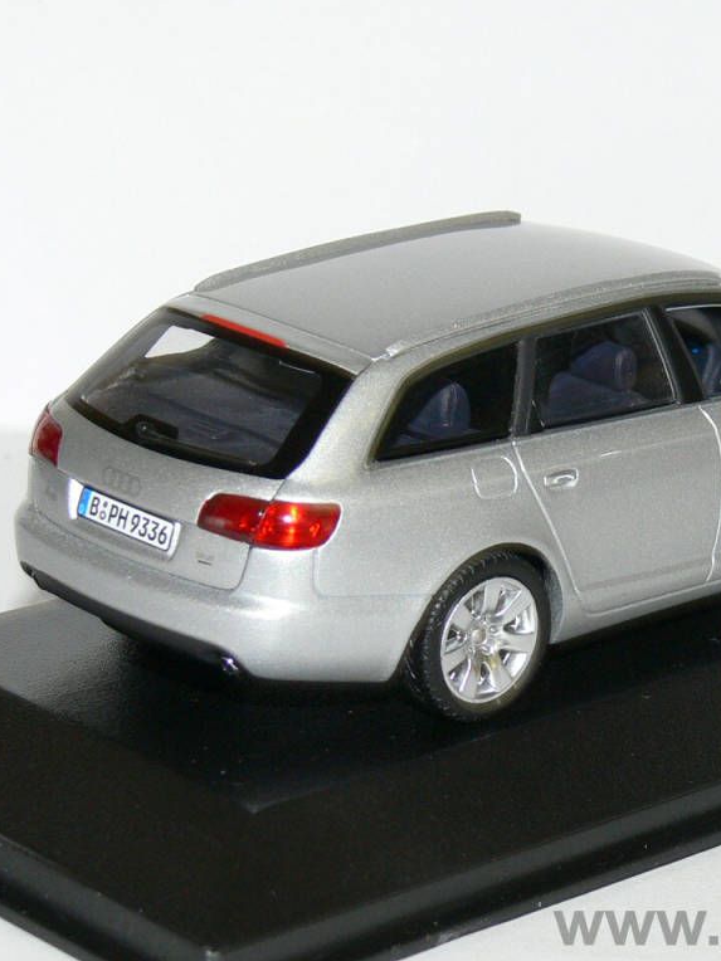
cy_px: 479
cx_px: 531
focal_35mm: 138
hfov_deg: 10.7
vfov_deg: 14.3
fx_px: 3832
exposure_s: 1/30
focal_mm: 14.3
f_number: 4
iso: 100
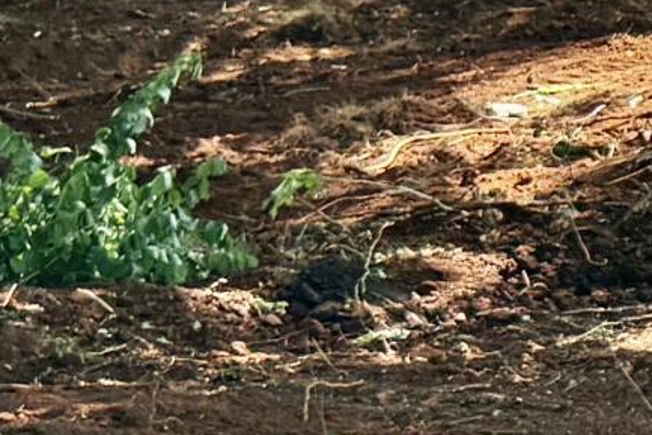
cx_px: 1640
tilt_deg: -5.7
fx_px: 3134
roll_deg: -2.2
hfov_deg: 10.1
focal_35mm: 173
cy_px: 135
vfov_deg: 7.9
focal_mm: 6.76
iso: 100
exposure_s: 1/898
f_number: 1.78
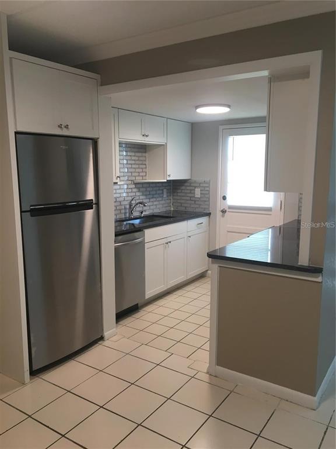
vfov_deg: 61.7
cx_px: 168
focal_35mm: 29
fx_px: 375
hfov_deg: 48.2
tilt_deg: -9.4
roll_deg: +0.5
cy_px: 224
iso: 50
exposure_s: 1/30
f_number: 2.2
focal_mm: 4.15
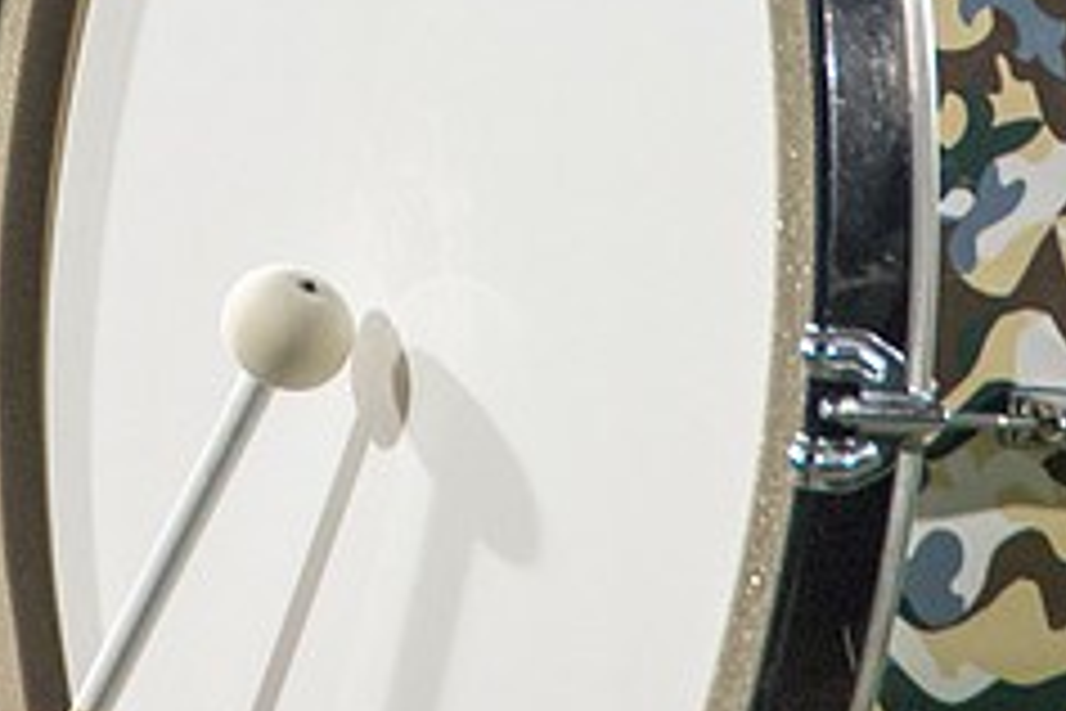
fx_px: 14212
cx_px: 286
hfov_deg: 4.3
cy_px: -594
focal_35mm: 480
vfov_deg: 2.9
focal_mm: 120
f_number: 5.6
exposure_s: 1/160
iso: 6400
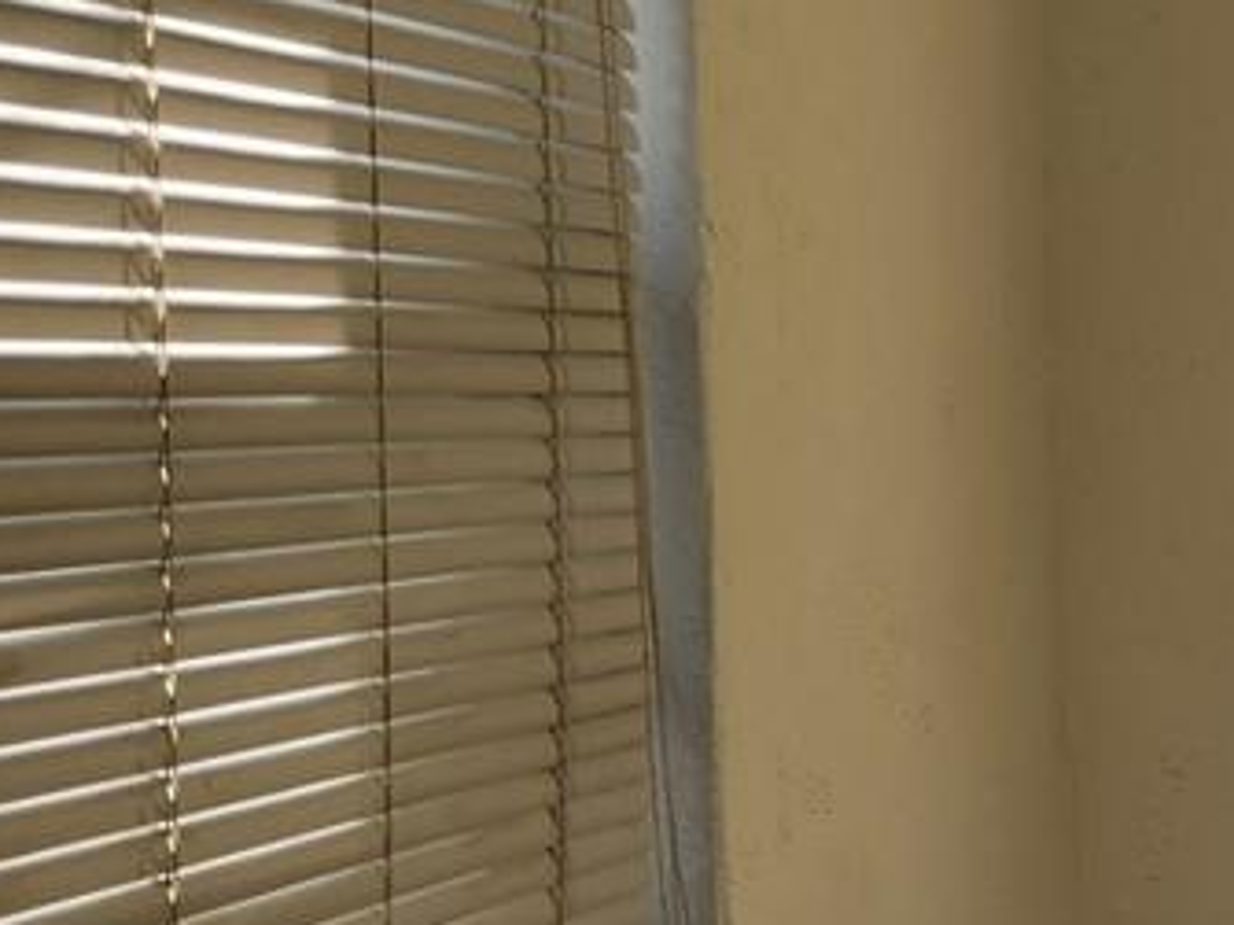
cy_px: 1087
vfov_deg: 13.1
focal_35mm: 110
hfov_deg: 14.4
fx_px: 3920
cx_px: 2575
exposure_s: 1/180
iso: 20
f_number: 1.8
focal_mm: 5.4
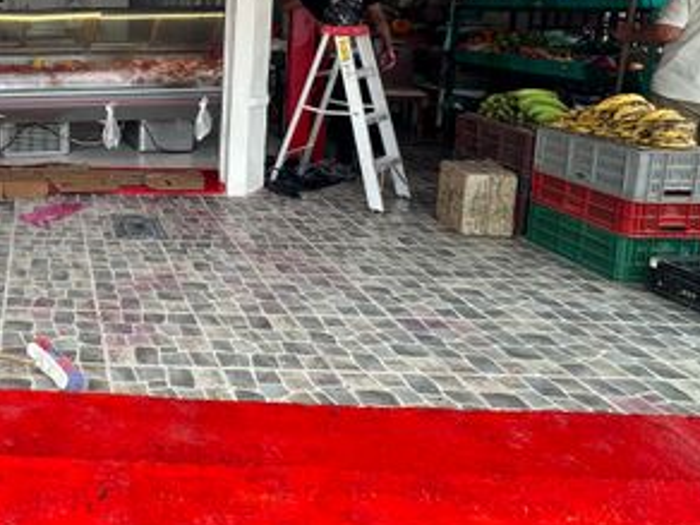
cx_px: -11
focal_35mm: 32
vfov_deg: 41.7
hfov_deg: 46.7
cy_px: 84
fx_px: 647
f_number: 2.2
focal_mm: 2.22
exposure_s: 1/352
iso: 40
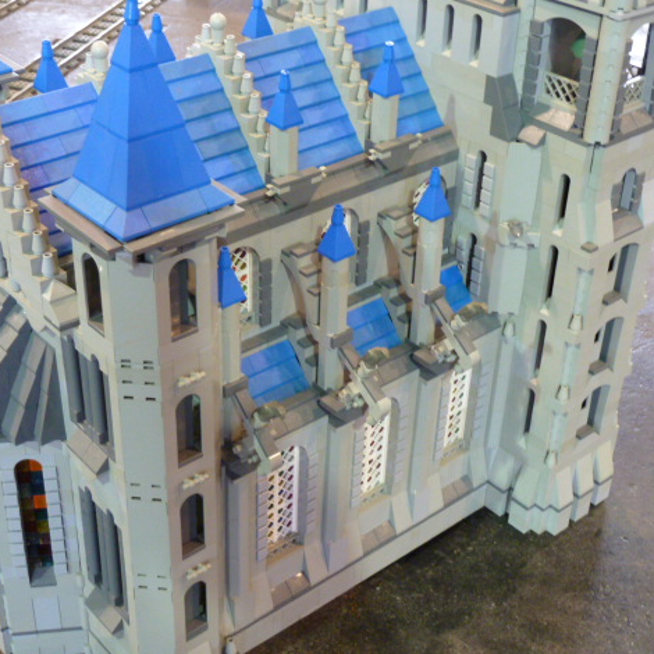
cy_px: 328
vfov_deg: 32.2
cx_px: 282
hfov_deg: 32.2
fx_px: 1133
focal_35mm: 53
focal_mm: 7.3
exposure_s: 1/15
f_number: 3.7
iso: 400
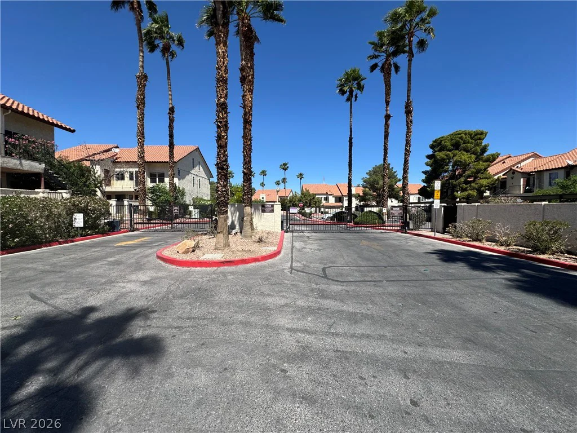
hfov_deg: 102.1
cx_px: 288
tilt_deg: -4.7
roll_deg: +0.7
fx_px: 233
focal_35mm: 14
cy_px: 216
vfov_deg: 85.7
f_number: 2.2
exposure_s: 1/2273
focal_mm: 2.22
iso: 40
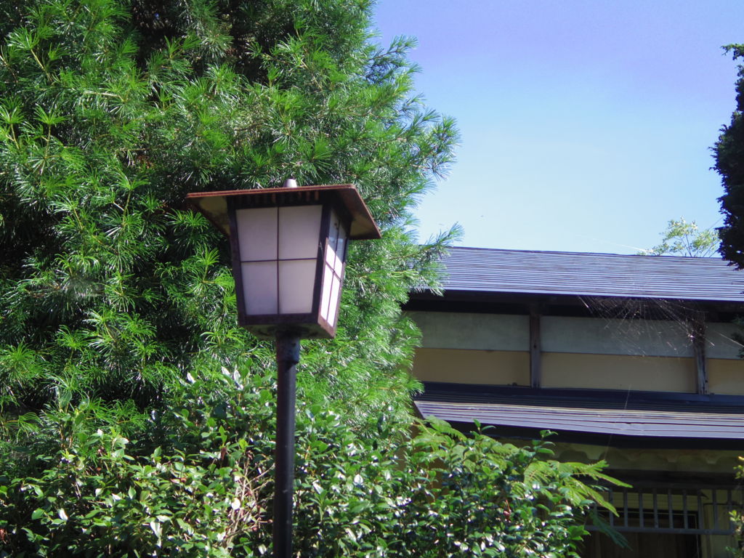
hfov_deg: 40.4
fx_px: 1010
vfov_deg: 30.9
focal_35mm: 47
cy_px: 279
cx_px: 372
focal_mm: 8.5
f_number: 1.9
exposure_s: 1/1250
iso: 125
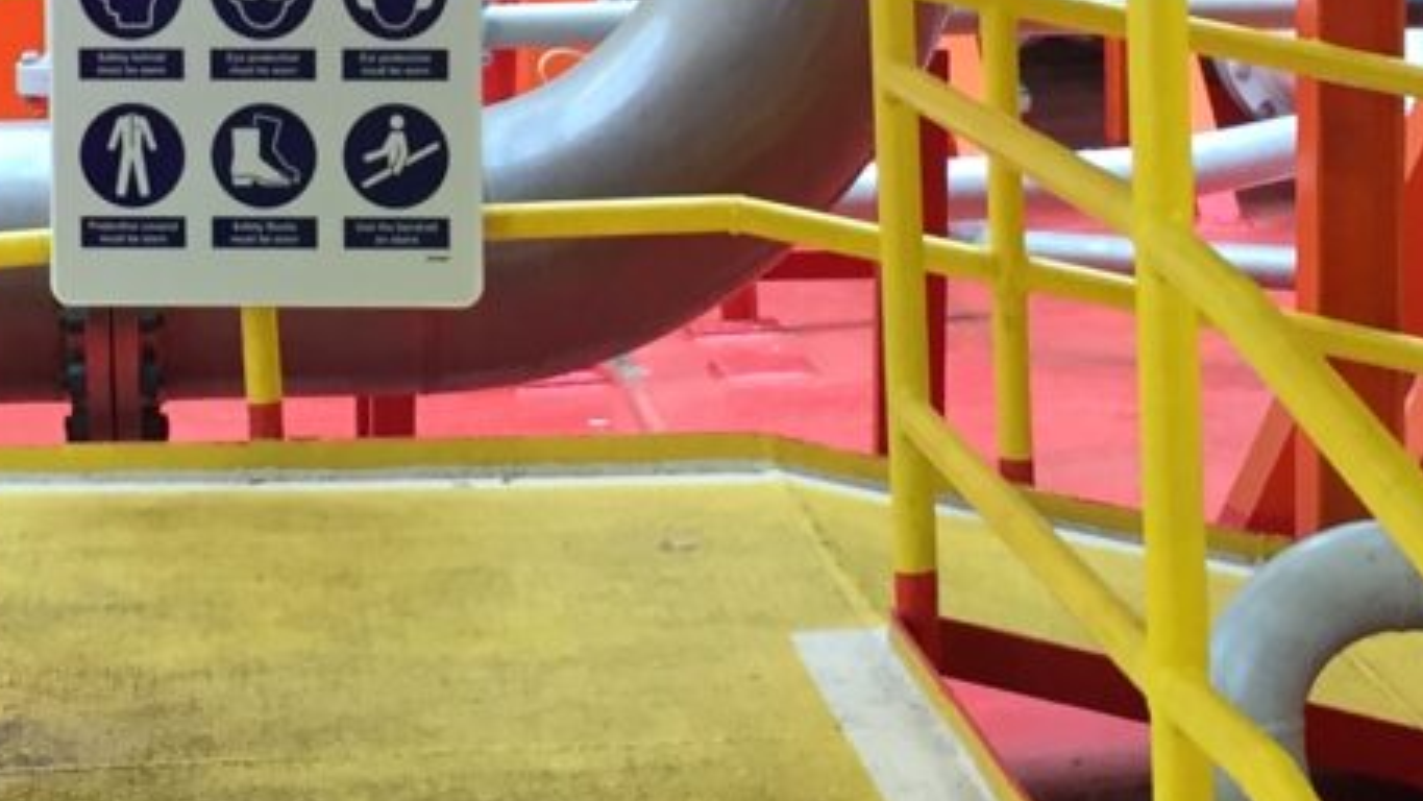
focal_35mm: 125
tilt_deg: -2.8
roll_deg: +1.4
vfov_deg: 9.6
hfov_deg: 17.1
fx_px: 4717
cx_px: 366
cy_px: -125
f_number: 2.2
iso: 32
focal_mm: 4.15
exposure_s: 1/33
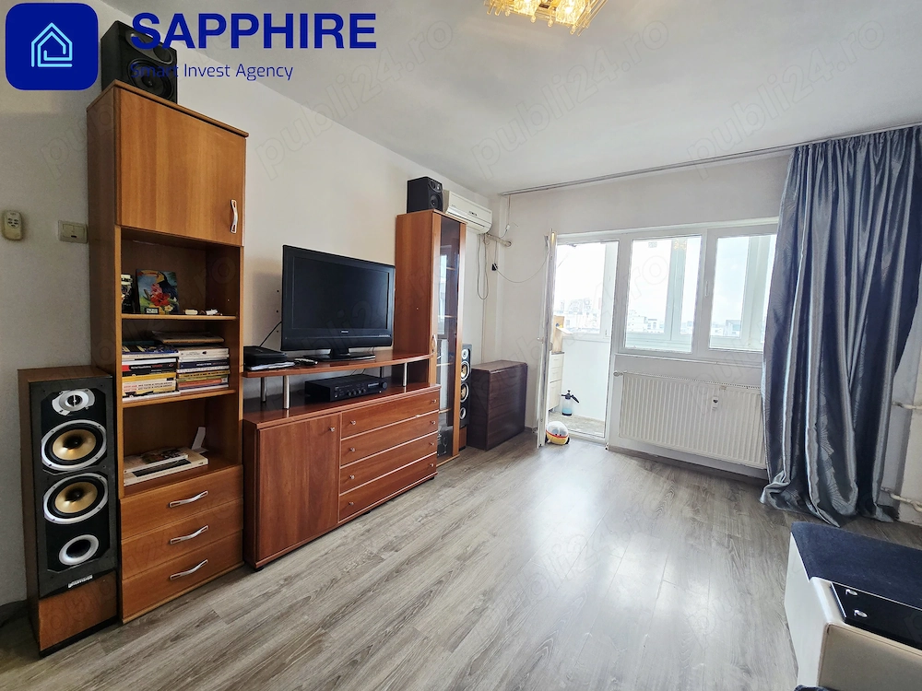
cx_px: 461
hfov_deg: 106.2
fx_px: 346
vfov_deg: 89.9
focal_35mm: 13
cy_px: 346
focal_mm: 2.2
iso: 80
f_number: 2.2
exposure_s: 1/50.3
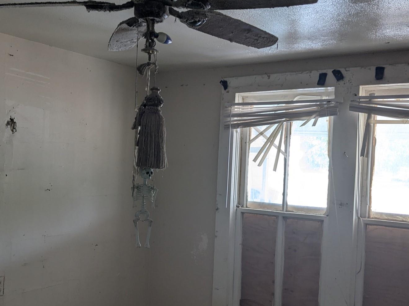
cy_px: 162
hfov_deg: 44.6
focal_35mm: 42
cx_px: 169
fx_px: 496
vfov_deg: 34.3
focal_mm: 4.38
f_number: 1.73
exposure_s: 1/120
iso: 67
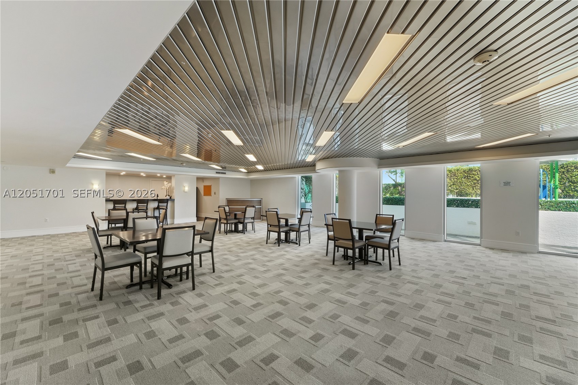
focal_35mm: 14
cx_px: 289
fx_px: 225
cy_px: 192
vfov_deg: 81.2
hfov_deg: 104.3
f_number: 14
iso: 400
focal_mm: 14
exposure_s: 1/10
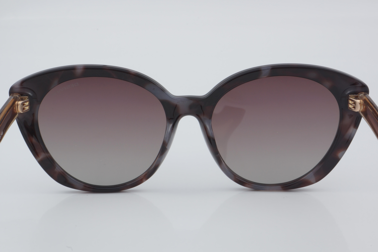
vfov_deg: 18.2
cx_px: 189
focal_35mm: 75
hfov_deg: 27.0
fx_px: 787
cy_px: 126
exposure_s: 1/4
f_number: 32
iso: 100
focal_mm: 50
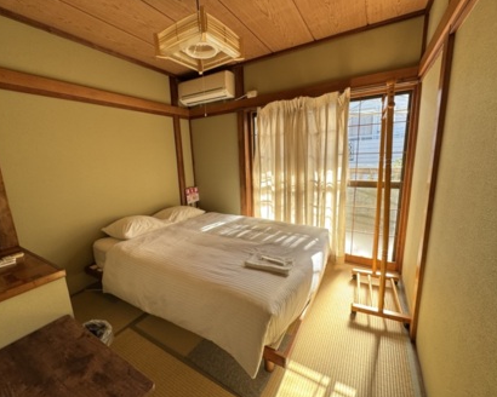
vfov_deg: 84.0
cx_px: 242
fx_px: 221
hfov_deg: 96.8
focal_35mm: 15
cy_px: 198
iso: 125
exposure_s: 1/99
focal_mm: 2.22
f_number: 2.2
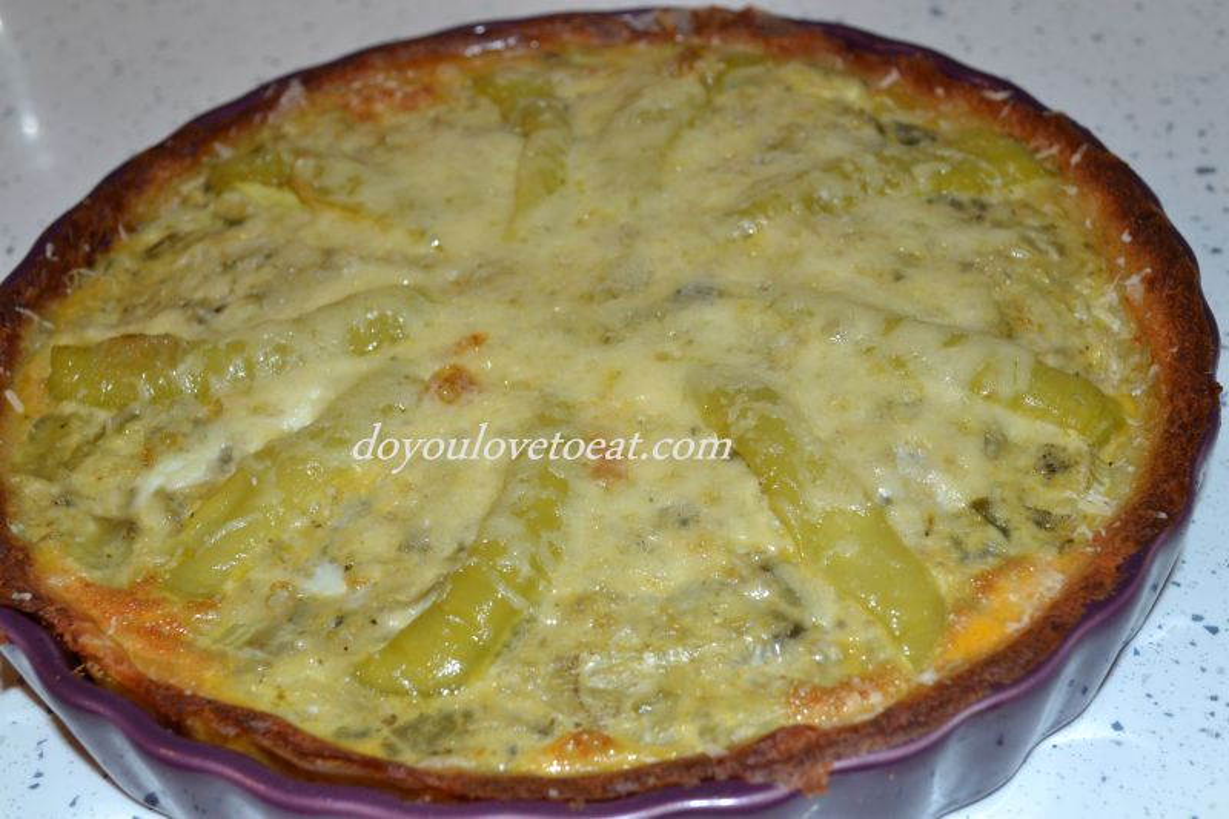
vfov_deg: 25.7
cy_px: 410
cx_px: 614
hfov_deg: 37.9
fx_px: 1792
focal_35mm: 52
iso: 800
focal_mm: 35
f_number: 7.1
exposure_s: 1/60
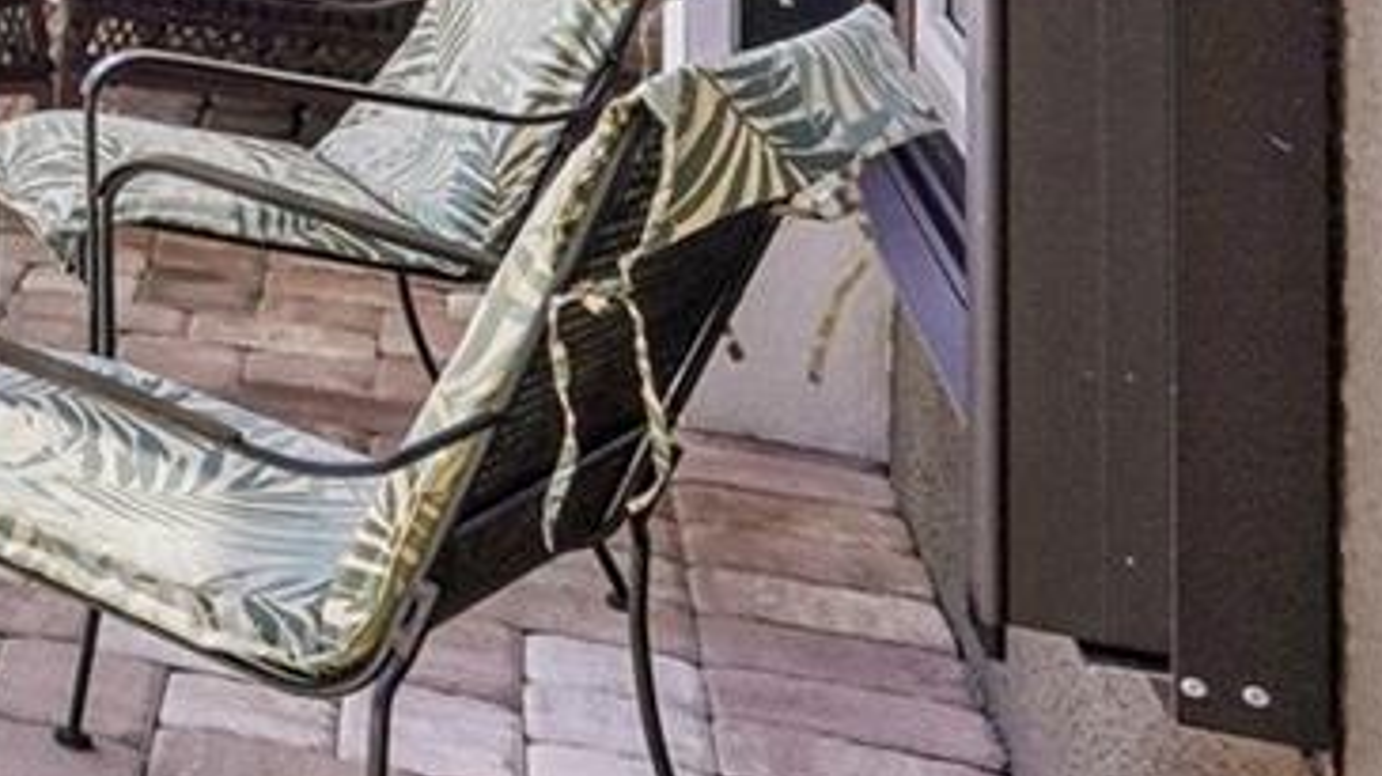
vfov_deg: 13.9
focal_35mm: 78
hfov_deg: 17.2
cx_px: -1564
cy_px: -579
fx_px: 2857
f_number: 20
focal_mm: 17
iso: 160
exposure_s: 1/60
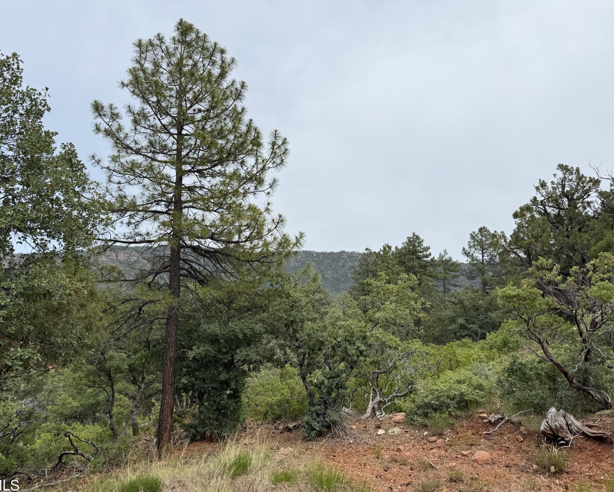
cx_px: 274
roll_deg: +0.7
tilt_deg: +8.0
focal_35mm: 26
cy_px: 253
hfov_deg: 65.8
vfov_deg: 54.9
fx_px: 472
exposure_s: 1/5714
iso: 80
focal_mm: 6.76
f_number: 1.78
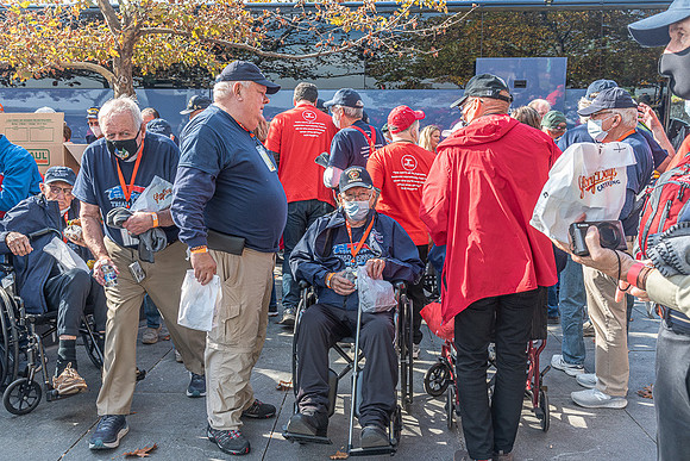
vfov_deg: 37.9
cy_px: 230
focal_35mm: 35
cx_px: 345
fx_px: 671
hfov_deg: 54.4
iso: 500
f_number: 8
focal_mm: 35
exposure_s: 1/250
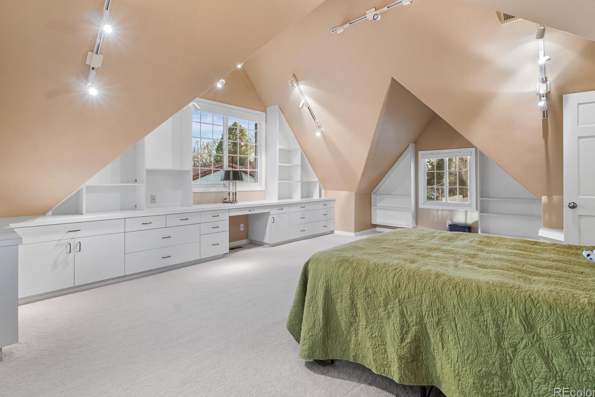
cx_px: 287
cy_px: 178
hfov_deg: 89.9
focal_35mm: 18
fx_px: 298
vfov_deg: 67.2
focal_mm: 16
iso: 200
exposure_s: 1.6
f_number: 8
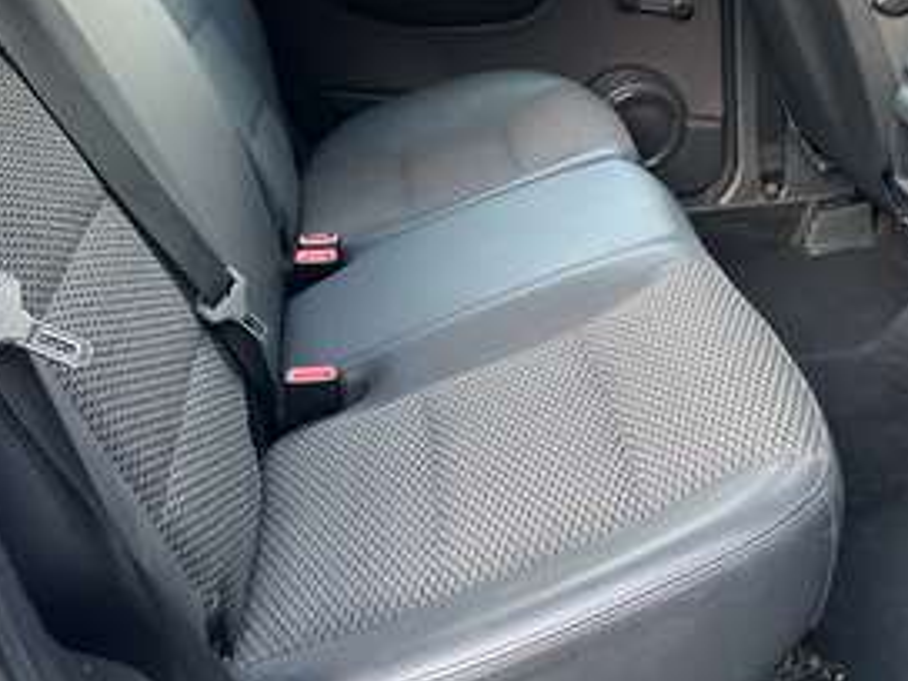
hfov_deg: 41.0
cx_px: 664
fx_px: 1180
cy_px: 179
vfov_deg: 31.7
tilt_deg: -19.9
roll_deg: +2.0
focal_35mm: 45
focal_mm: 6.86
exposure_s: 1/60
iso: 640
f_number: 1.78
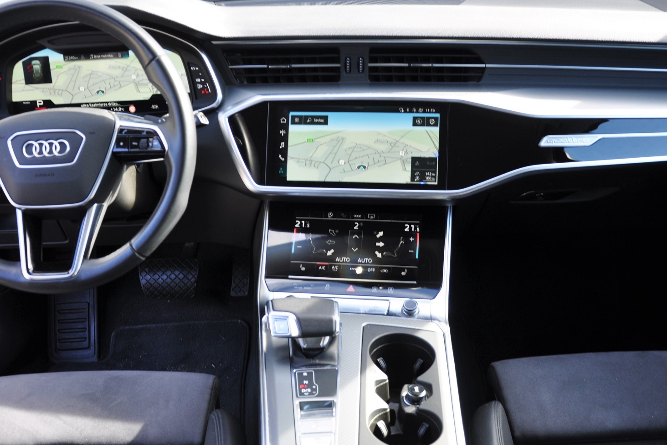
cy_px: 271
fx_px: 648
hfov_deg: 54.4
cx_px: 320
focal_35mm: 35
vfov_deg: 37.7
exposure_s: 1/80
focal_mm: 18
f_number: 4.5
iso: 250
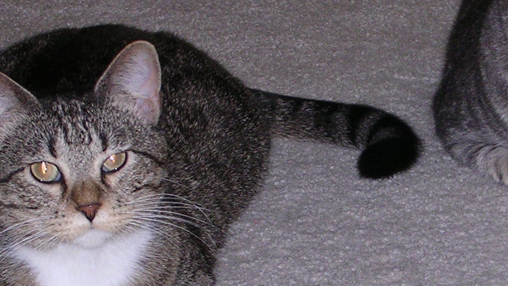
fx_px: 2748
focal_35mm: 204
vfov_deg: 5.9
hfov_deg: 10.5
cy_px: 195
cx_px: 378
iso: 199
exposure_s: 1/60.1
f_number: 4.1
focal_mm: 13
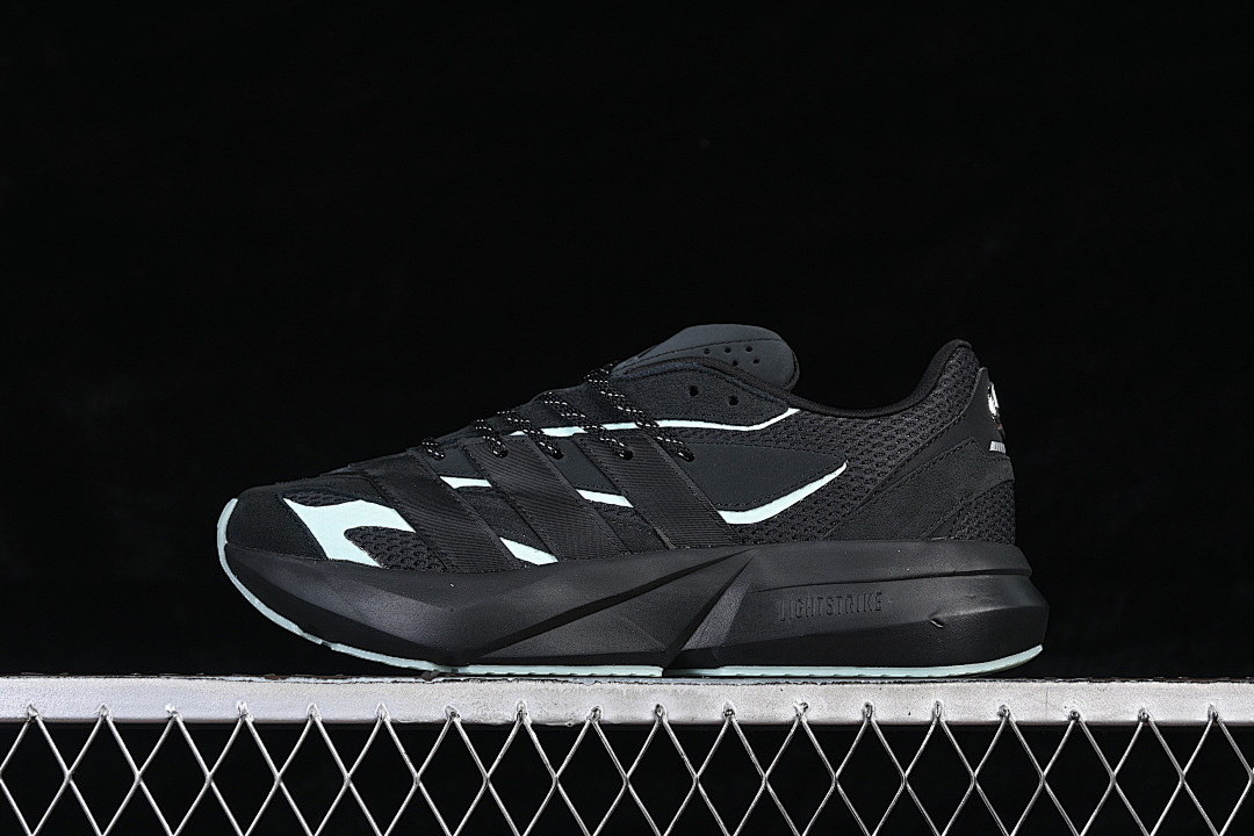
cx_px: 627
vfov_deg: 18.2
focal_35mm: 75
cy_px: 418
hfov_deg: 27.0
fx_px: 2612
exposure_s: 1/60
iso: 160
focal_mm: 50
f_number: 6.3
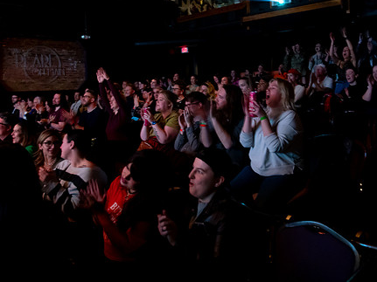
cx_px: 198
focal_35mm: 32
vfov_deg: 44.0
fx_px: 348
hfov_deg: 56.8
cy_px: 117
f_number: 4
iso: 6400
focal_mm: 24
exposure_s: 1/25
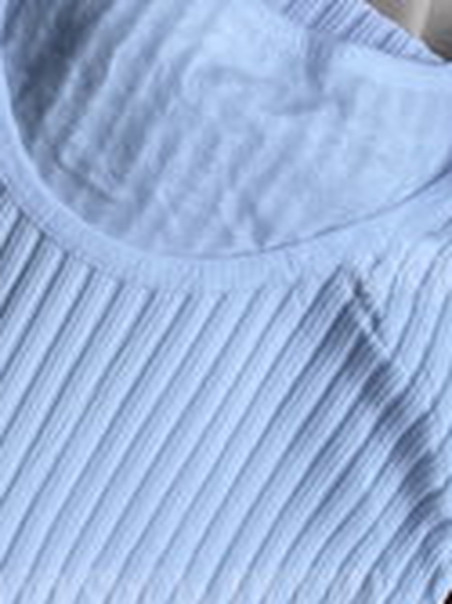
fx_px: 1447
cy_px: 269
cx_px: 29
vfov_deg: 23.6
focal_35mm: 83
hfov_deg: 17.4
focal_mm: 5.1
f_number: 1.6
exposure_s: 1/621
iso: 50
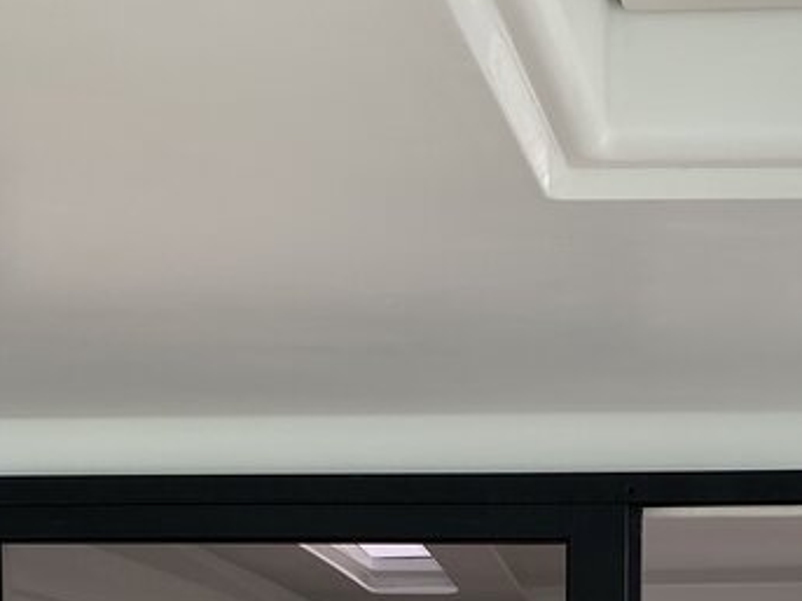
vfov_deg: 13.5
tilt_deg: -6.3
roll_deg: -1.1
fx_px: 2247
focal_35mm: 97
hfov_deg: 19.9
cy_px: 1113
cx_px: 685
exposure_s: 1/394
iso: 32
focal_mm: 4.25
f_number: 1.8
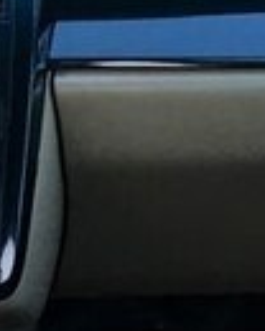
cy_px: -62
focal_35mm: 144
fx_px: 1412
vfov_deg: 13.0
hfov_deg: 10.3
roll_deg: +0.7
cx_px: -158
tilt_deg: -7.2
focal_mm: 4.15
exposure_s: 1/33
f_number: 2.2
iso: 40
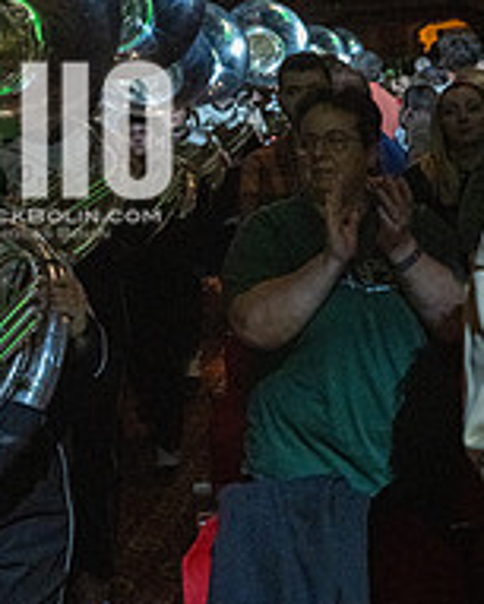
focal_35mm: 53
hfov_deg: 27.4
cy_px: 149
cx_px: 32
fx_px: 948
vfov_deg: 34.6
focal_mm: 24
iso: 20000
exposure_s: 1/500
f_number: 2.8
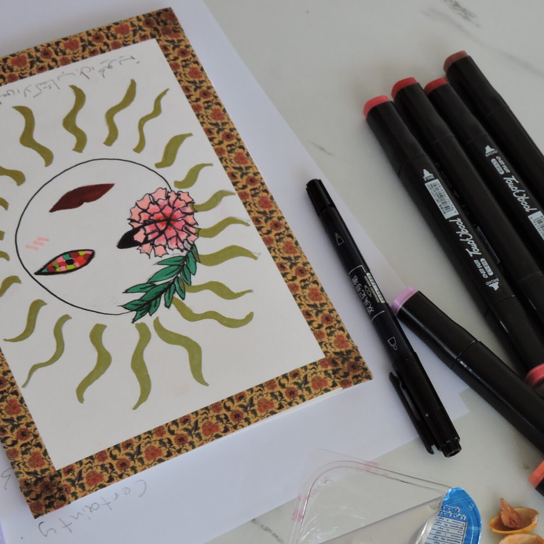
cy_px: 353
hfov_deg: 22.7
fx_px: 1351
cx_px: 352
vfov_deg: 22.7
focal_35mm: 76
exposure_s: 1/30
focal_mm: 7.2
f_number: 3.8
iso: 180
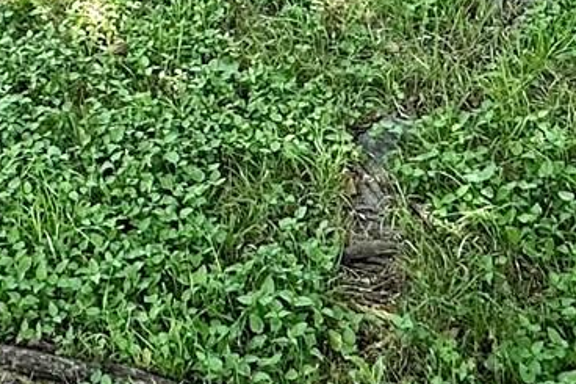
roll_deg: +0.4
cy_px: -572
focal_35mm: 81
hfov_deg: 24.6
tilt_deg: -8.9
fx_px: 1295
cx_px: 102
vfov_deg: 12.6
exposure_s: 1/442
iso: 40
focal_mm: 2.22
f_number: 2.2
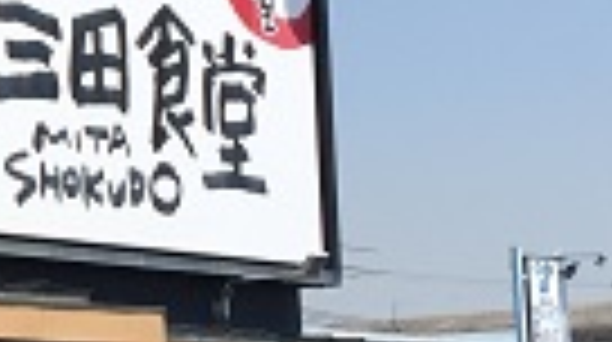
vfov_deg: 7.9
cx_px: -547
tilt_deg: +9.5
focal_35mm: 152
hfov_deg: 12.7
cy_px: 162
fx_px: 2463
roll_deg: -1.6
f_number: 2.2
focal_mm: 4.15
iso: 32
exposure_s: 1/1799
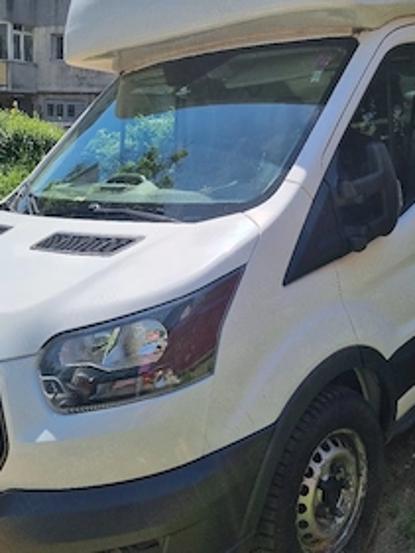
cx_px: 248
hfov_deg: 38.5
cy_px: 203
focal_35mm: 37
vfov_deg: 49.6
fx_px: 591
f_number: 1.8
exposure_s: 1/3333
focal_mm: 5.4
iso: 50
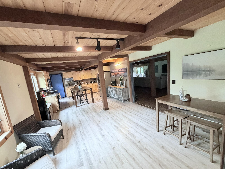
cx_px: 108
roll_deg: +6.7
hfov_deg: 98.1
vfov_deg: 81.7
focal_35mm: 15
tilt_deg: -8.1
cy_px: 88
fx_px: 97
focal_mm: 2.22
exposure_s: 1/60
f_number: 2.2
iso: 500
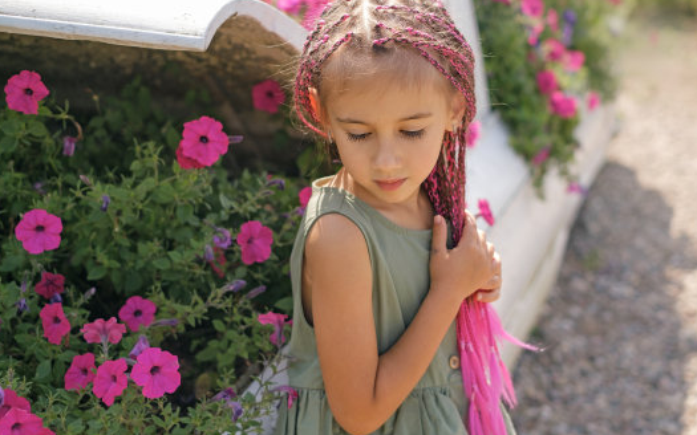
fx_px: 1197
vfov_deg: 20.6
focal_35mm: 63
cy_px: 233
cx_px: 400
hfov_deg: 32.4
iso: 160
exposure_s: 1/800
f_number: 2.2
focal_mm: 35
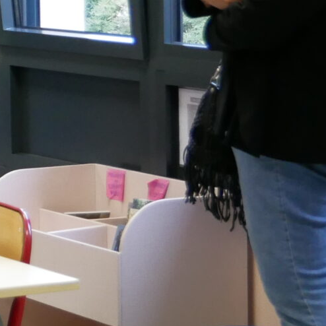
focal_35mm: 165
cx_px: -411
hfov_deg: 9.6
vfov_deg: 10.5
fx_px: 1758
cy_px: 22
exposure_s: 1/60
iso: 1000
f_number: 3.9
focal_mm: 18
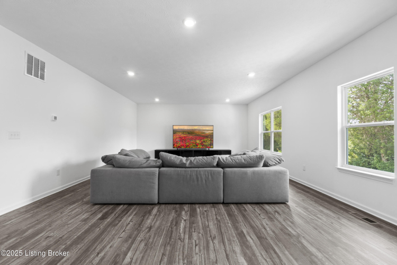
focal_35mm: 15
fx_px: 165
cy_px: 132
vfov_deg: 77.3
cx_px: 198
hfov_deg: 100.4
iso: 400
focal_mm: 10
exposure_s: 1/6
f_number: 10
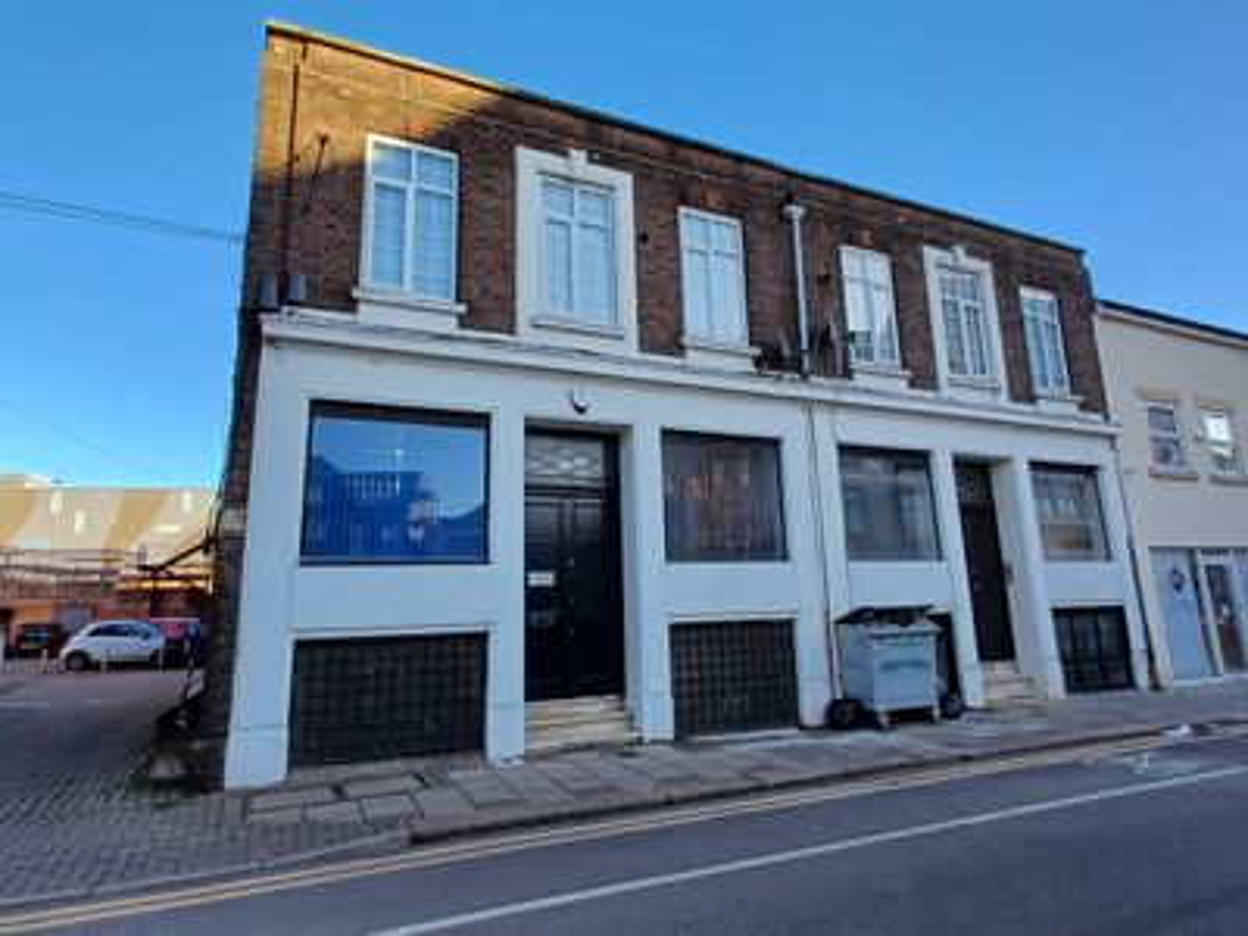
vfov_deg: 78.1
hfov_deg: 94.5
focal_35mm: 16
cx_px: 624
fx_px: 577
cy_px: 468
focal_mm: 1.64
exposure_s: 1/362
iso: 40
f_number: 2.2
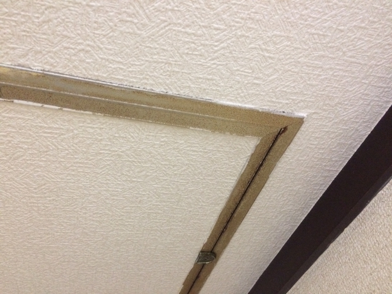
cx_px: 196
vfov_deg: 48.2
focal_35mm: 29
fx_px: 328
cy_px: 147
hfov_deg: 61.7
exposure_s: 1/15
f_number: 2.2
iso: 320
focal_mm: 4.15
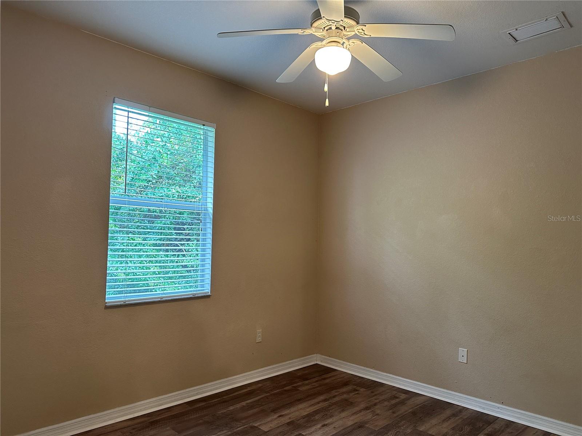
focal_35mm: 24
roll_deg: -0.6
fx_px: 404
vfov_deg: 56.8
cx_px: 291
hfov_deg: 71.6
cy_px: 218
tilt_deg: +3.0
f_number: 1.78
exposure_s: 1/120
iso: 200
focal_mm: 6.86
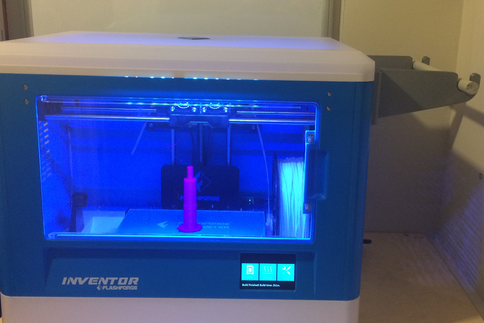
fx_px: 551
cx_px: 262
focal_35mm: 41
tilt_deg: -12.1
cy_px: 133
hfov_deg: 47.4
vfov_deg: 32.6
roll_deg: +0.0
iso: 250
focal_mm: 4.15
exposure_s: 1/30
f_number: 2.2
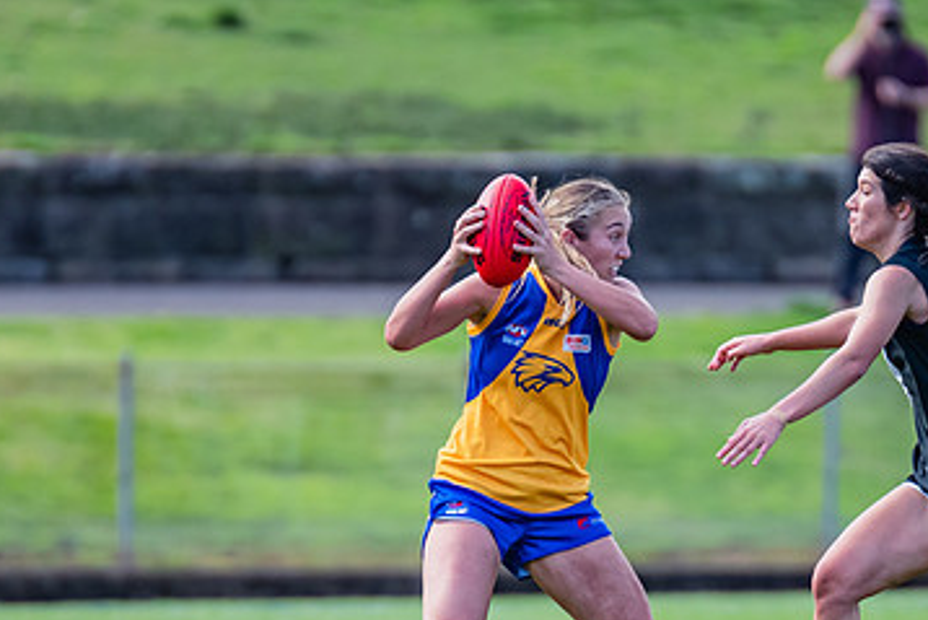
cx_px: 570
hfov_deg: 2.1
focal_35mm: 1005
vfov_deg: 1.4
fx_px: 25916
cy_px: 516
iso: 800
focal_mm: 420
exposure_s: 1/1600
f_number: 4.5
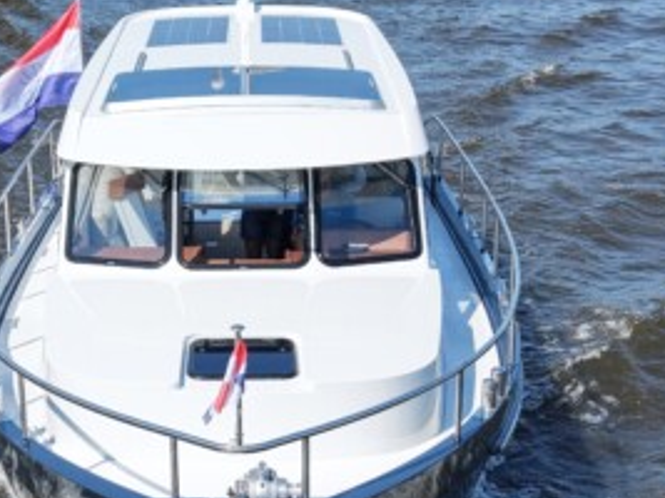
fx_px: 1728
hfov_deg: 21.8
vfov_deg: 16.3
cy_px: 391
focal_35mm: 90
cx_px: 271
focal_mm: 8.67
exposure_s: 1/4000
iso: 290
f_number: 1.8
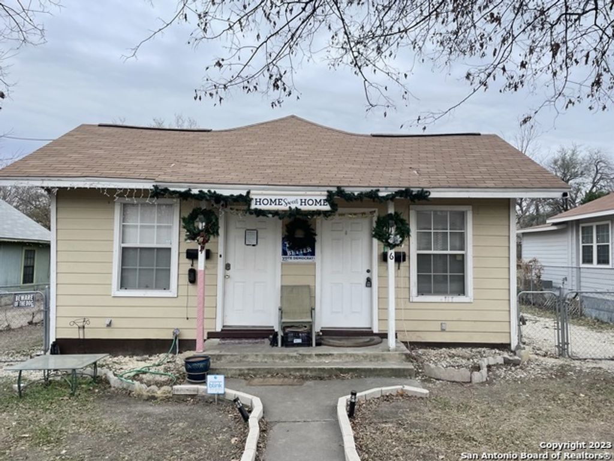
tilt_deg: +3.2
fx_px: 461
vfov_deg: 53.1
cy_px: 230
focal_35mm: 26
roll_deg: -1.0
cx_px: 307
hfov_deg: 67.3
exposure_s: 1/1171
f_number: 1.6
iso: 32
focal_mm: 4.2
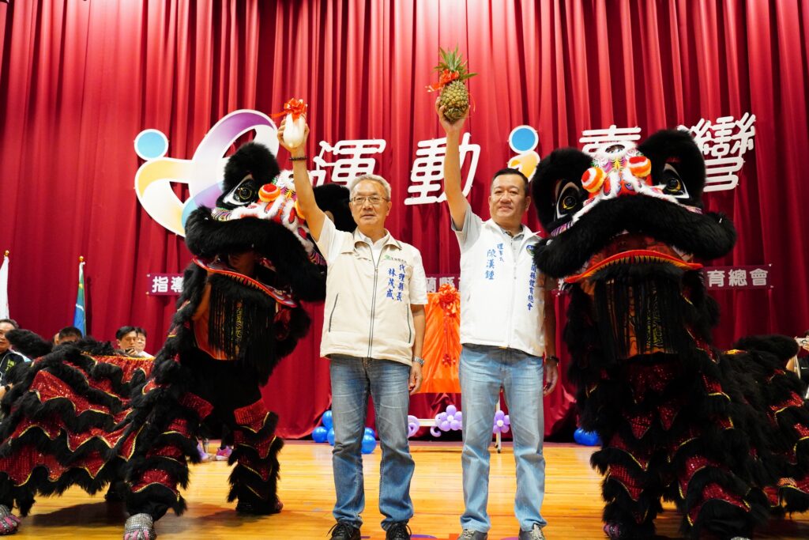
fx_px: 674
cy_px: 270
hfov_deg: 61.9
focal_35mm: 30
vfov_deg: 43.6
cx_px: 404
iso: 12800
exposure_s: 1/400
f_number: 4
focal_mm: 30
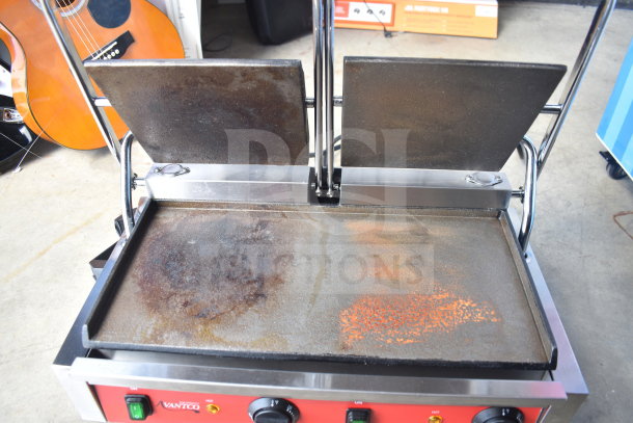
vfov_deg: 48.0
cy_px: 212
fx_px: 475
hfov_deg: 67.4
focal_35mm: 27
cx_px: 316
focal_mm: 18
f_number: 3.5
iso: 220
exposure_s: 1/30
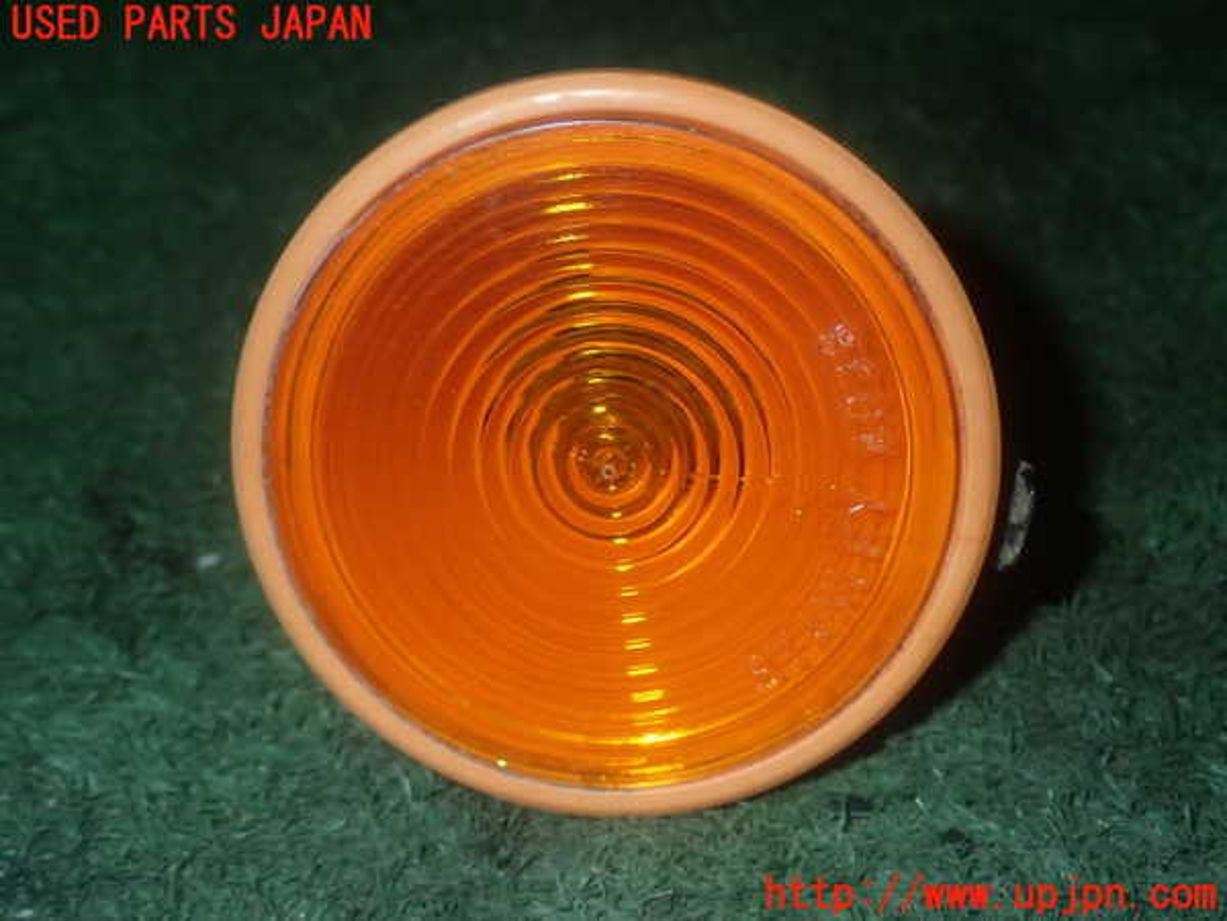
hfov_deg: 33.2
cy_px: 460
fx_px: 2056
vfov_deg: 25.2
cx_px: 614
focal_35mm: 58
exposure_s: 1/60
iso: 320
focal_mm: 10.35
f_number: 10
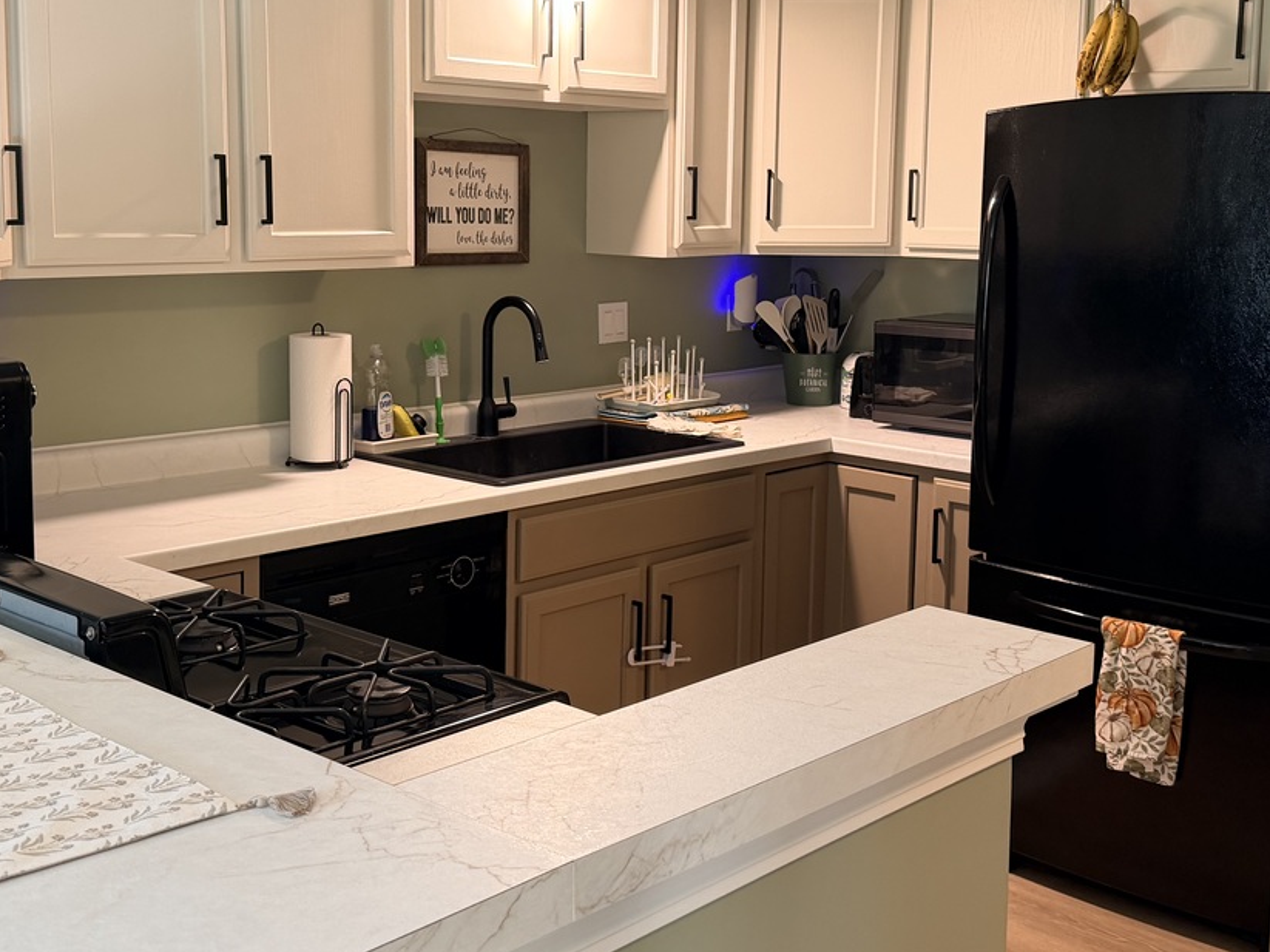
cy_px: 364
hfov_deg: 44.8
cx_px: 605
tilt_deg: -6.8
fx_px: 1541
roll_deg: -0.6
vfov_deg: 34.2
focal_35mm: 42
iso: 160
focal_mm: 6.76
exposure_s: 1/60
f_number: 1.78
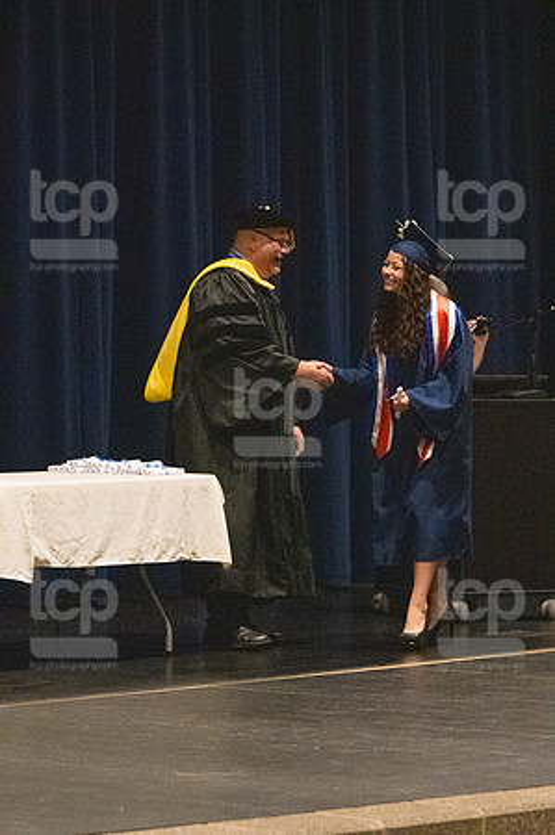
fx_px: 4033
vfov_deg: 11.8
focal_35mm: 174
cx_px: 278
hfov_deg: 7.9
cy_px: 418
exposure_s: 1/400
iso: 10000
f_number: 3.2
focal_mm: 116
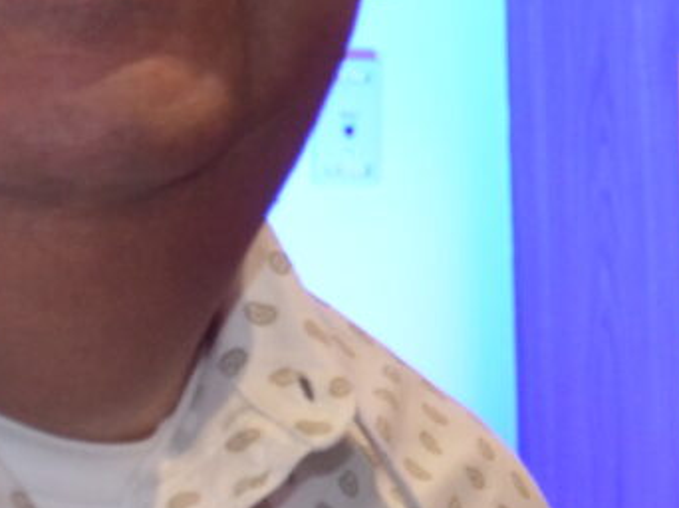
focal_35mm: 194
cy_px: 613
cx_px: 514
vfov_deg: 7.6
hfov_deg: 10.2
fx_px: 3803
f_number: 3.5
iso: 640
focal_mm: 18
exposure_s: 1/60
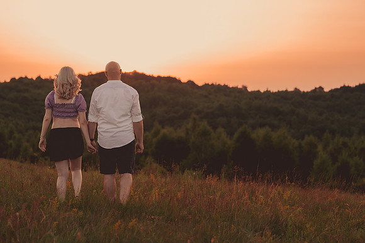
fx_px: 921
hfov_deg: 22.4
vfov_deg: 15.0
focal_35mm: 91
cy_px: 130
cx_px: 182
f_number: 4
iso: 400
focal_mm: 85
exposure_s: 1/500
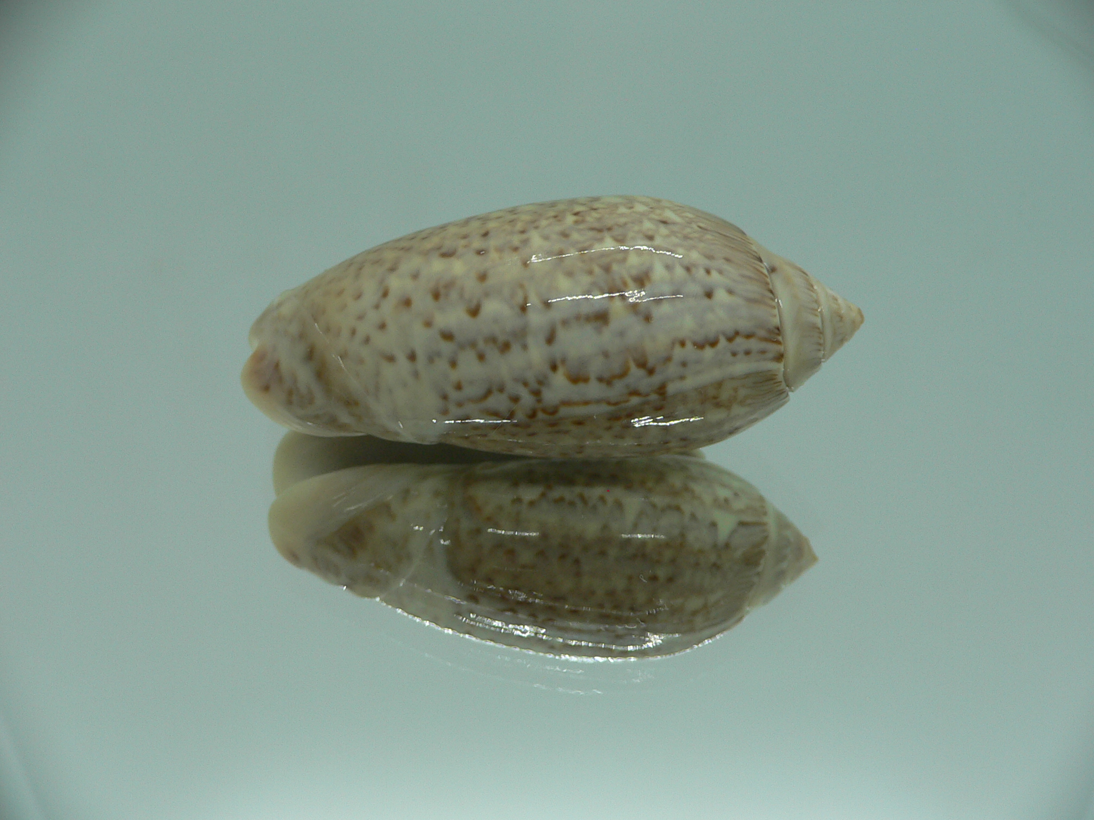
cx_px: 547
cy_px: 410
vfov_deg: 40.7
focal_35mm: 35
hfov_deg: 52.6
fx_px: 1106
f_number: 2.8
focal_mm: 4.6
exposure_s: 1/60
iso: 80
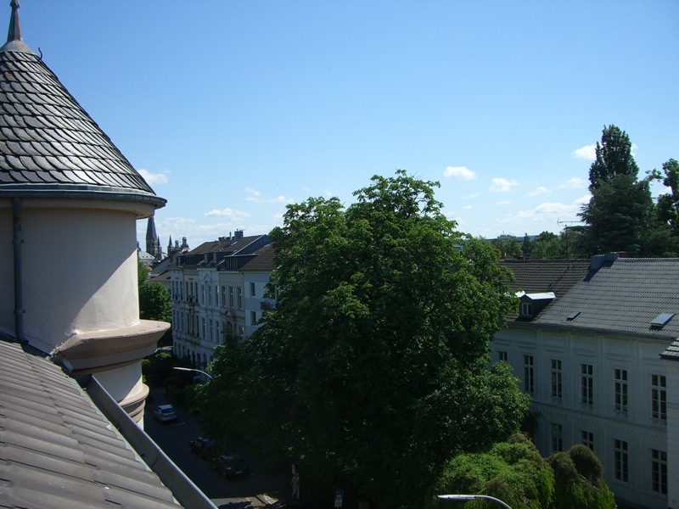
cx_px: 340
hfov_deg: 49.0
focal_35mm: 38
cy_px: 254
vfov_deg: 37.7
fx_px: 745
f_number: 4.3
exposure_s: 1/800
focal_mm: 6.2
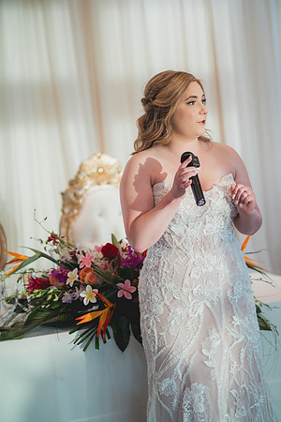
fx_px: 995
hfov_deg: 16.1
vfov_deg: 23.9
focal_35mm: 85
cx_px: 140
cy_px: 211
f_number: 2
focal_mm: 85
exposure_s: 1/800
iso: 1250
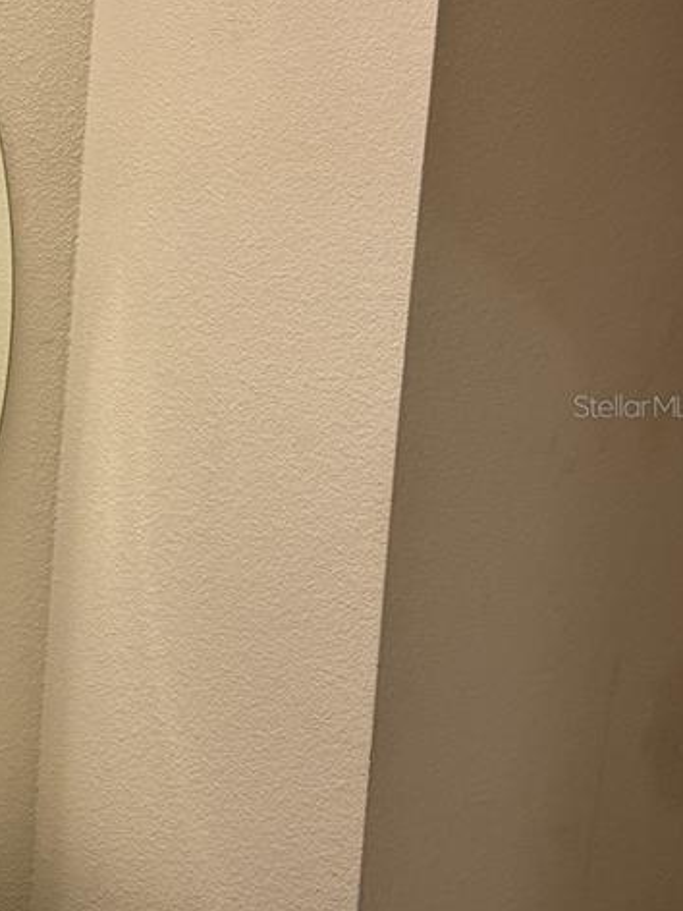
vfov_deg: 31.7
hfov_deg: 22.0
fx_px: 1605
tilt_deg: -5.6
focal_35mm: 61
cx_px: -158
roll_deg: -2.9
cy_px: 405
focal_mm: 6.76
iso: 125
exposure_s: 1/120
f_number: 1.78
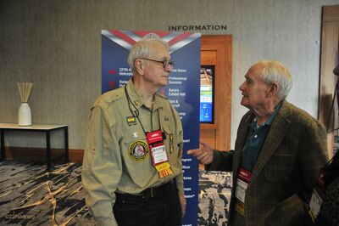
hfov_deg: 19.5
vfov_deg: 13.0
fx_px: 988
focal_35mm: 105
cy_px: 113
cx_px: 170
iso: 6400
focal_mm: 105
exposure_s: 1/160
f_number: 8
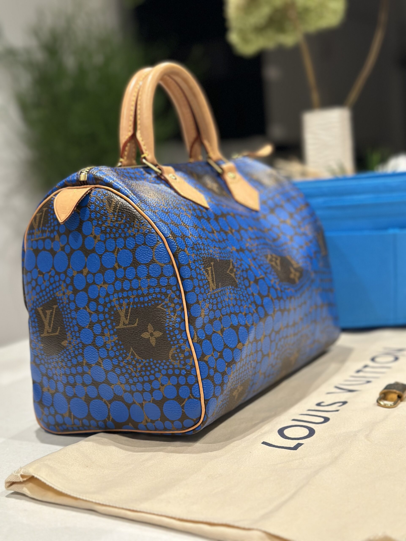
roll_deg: +5.8
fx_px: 751
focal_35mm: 48
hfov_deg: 30.3
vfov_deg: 39.7
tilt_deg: -6.9
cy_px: 270
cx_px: 203
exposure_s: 1/60
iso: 200
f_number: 1.78
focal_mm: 6.86
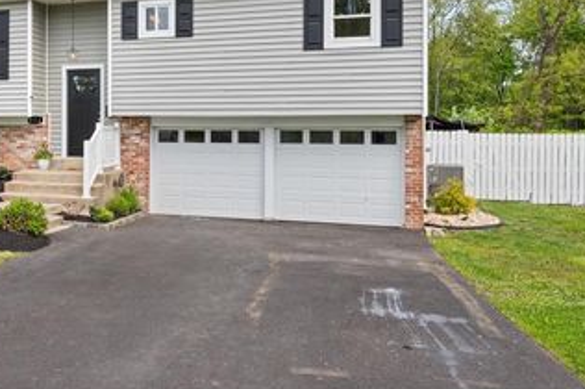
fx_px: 617
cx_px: 139
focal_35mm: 38
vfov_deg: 34.6
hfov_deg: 48.6
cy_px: 125
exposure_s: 1/160
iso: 250
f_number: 8
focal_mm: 24
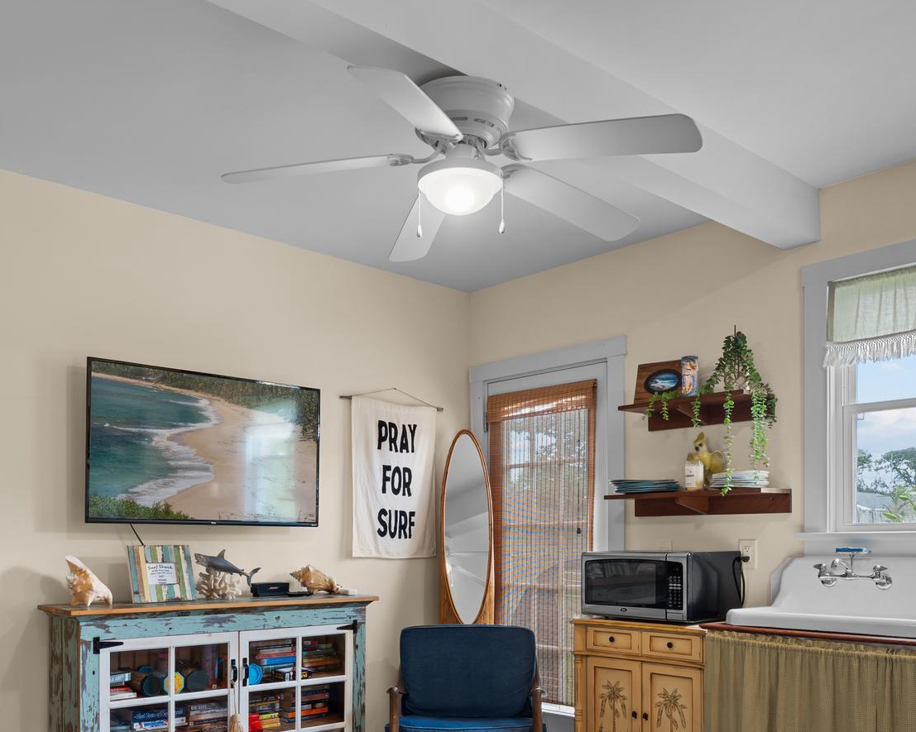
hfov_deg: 53.9
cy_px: 542
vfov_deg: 43.1
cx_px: 396
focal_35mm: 33
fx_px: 897
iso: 250
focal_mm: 12.7
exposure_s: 1
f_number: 7.1
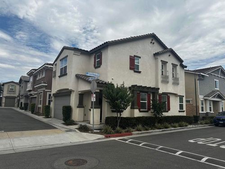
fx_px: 156
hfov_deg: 71.6
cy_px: 84
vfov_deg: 56.8
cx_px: 112
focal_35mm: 24
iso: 80
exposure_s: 1/7042
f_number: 1.78
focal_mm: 6.86
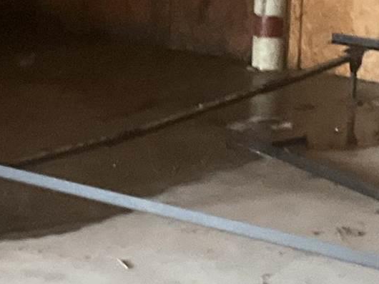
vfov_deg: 8.8
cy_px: -12
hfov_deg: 11.6
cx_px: 9
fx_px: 1840
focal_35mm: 168
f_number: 1.8
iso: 320
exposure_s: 1/30
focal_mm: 3
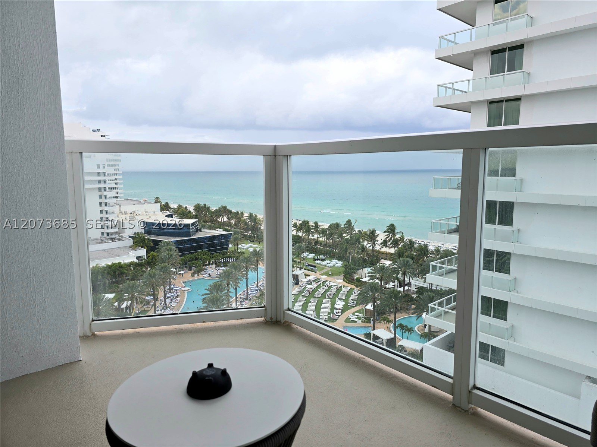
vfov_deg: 58.9
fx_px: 397
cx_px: 298
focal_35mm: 23
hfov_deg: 73.9
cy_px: 224
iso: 12
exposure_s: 1/196
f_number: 1.7
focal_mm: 6.3
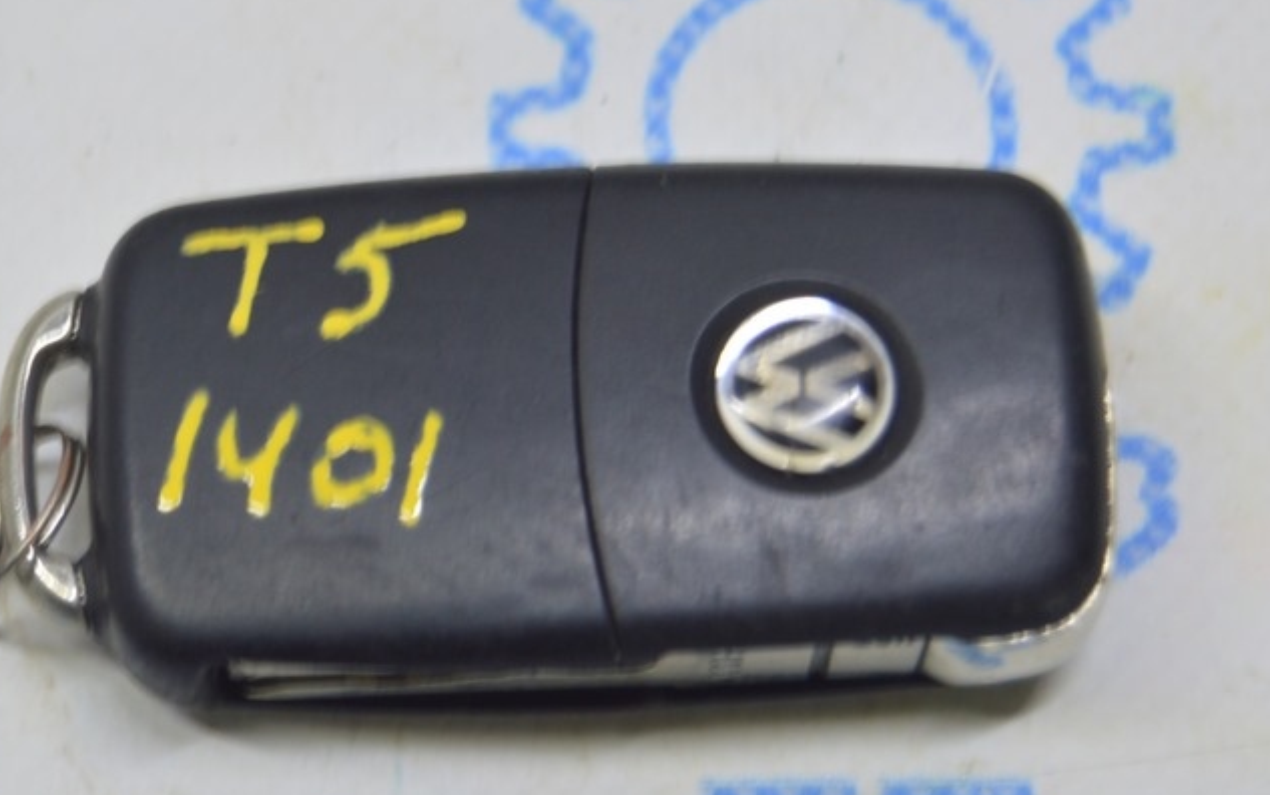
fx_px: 4702
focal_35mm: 136
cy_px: 316
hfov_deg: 15.4
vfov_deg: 9.7
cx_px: 451
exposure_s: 1/20
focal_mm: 55
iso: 400
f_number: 5.6
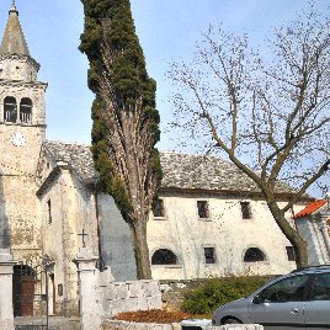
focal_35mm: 34
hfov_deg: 45.9
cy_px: 159
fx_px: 367
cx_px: 65
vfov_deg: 48.4
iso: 400
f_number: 10
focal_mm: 16
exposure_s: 1/1000
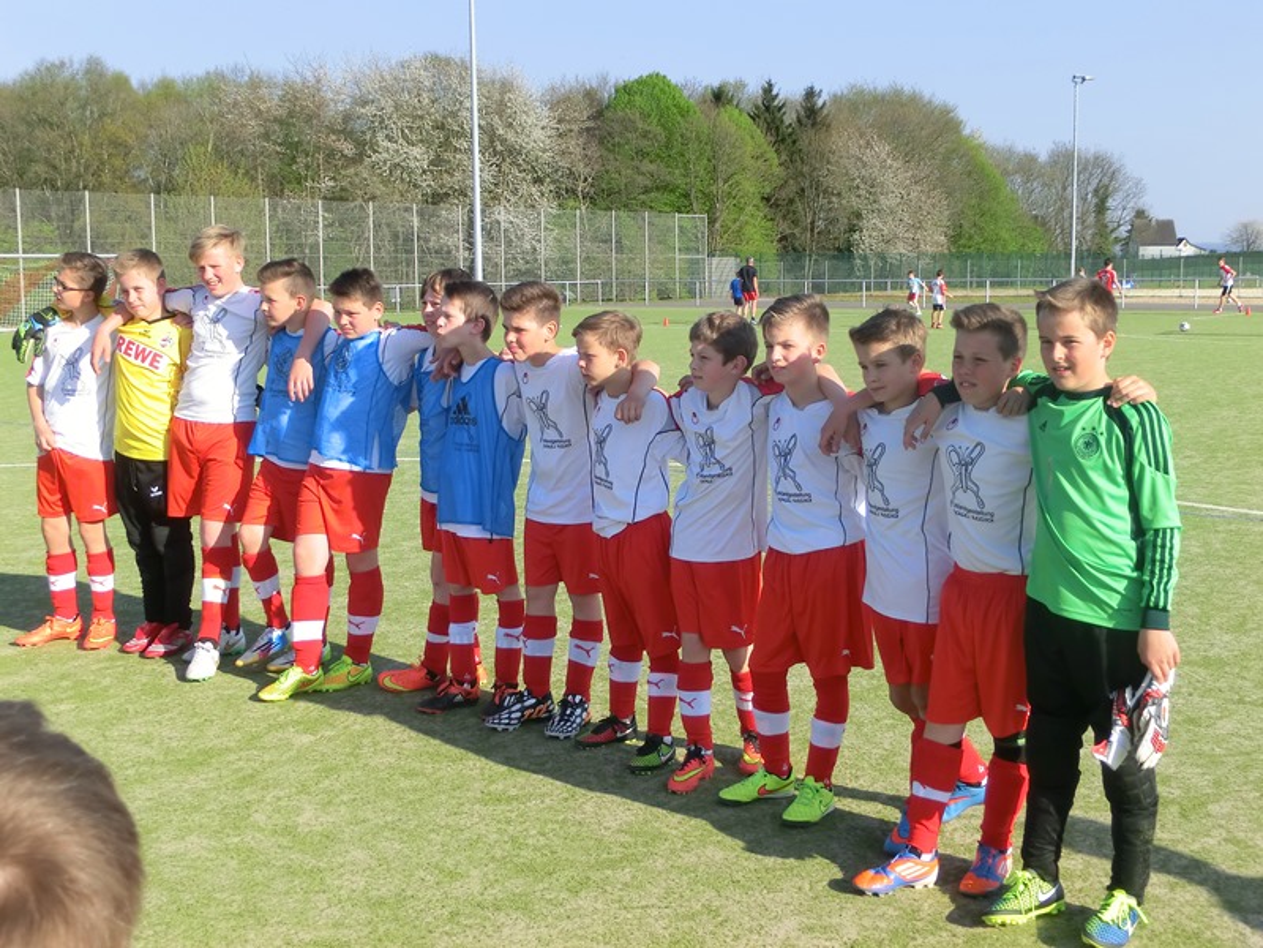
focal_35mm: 51
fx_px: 1861
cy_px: 474
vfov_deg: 28.6
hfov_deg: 37.5
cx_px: 632
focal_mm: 9.09
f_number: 4.4
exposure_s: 1/400
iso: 80
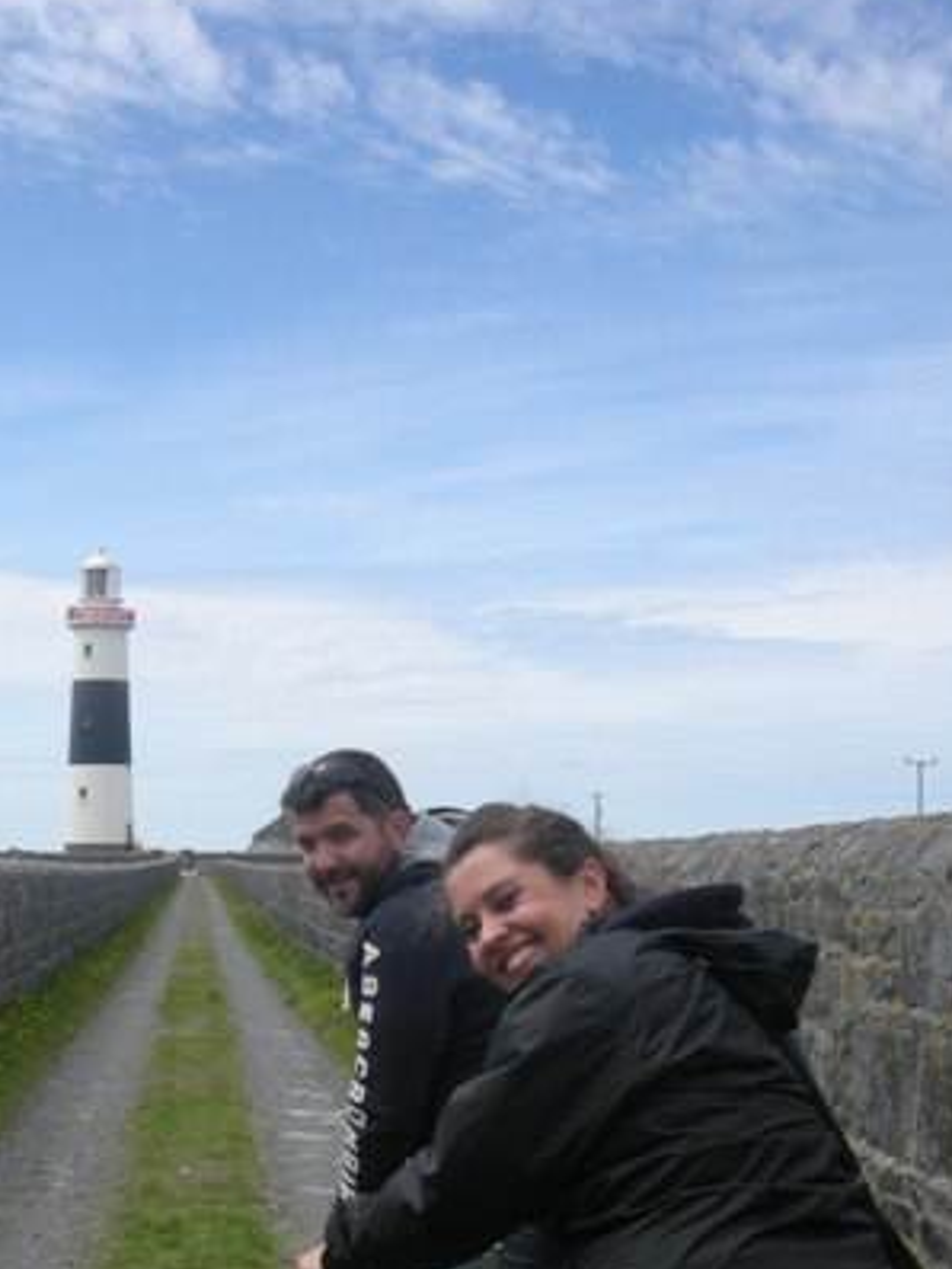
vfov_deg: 32.5
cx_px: 278
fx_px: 2126
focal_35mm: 58
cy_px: 978
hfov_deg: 25.0
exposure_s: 1/240
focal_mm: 7.5
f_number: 6.1
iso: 64
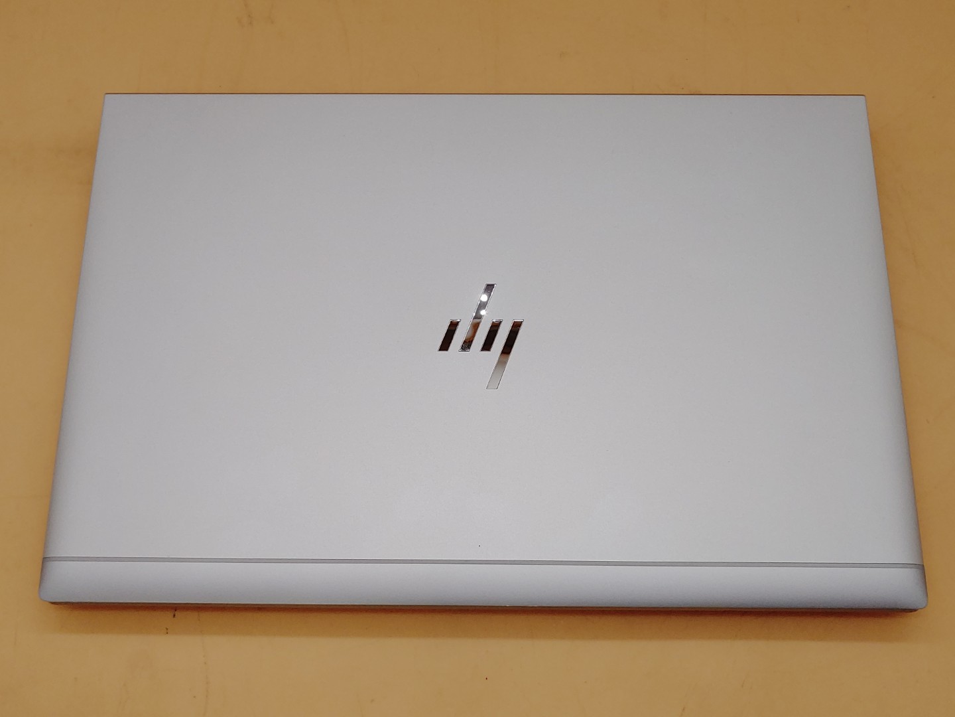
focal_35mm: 36
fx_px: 993
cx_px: 478
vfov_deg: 39.7
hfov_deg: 51.4
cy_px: 358
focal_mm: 4.36
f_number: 1.8
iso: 50
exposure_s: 1/340
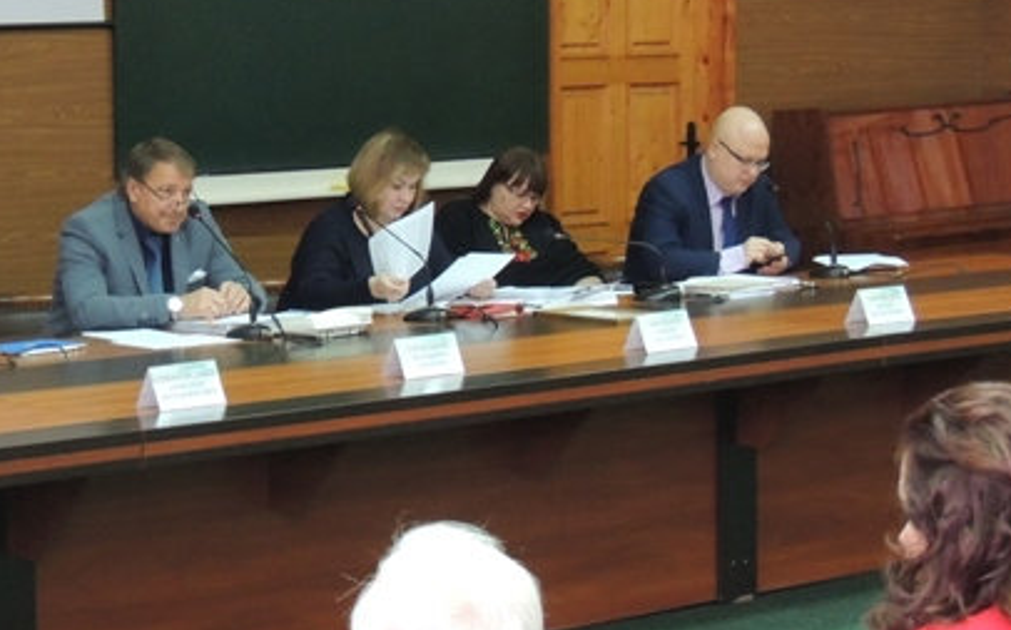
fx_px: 3166
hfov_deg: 18.0
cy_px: 232
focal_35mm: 115
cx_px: 192
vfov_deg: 11.4
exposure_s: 1/15
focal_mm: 9.8
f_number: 3.7
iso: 800
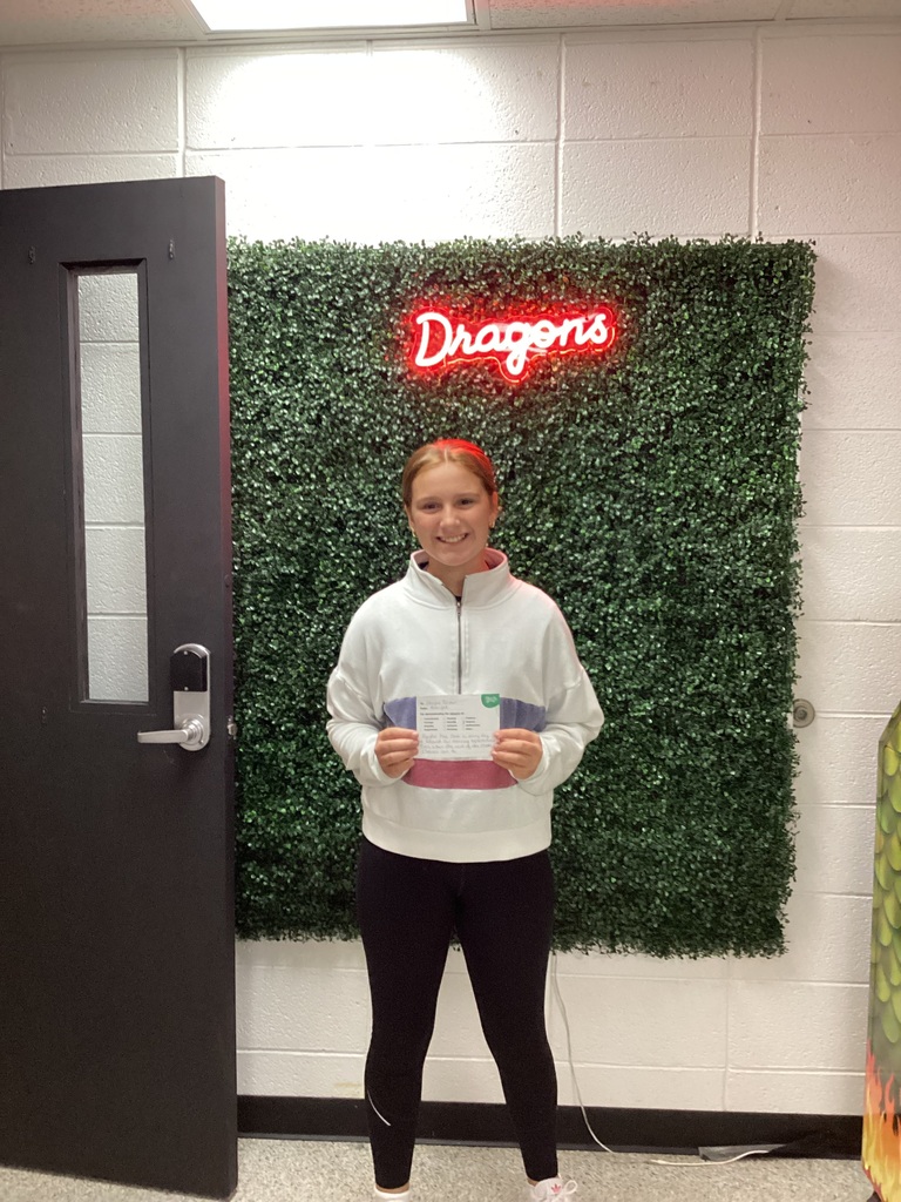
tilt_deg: -6.5
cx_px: 450
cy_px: 601
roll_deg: +0.4
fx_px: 1076
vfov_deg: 58.4
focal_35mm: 31
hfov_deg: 45.4
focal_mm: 3.3
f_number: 2.4
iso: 320
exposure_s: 1/60
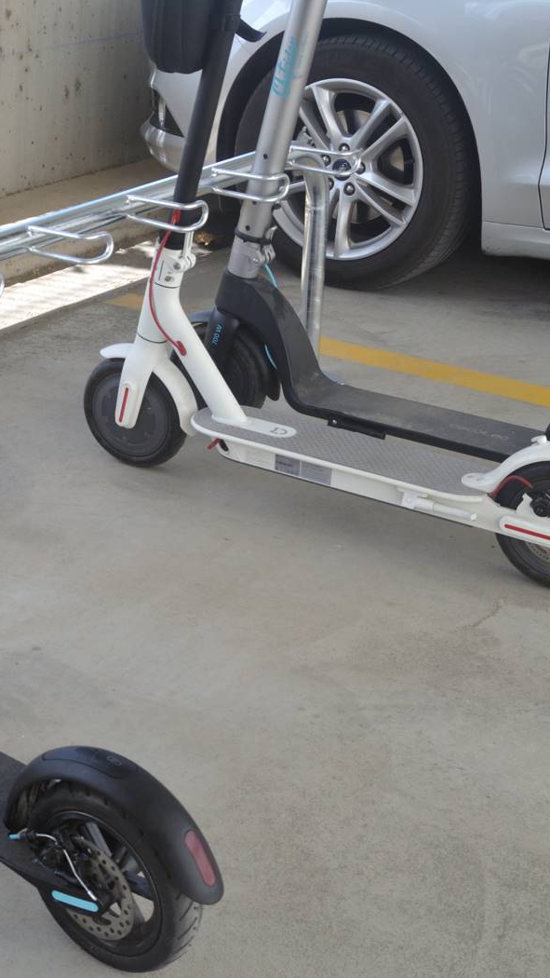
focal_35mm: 60
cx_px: 17
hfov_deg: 19.6
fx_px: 1550
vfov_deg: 35.0
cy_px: 494
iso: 200
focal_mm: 25
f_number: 8
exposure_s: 1/250
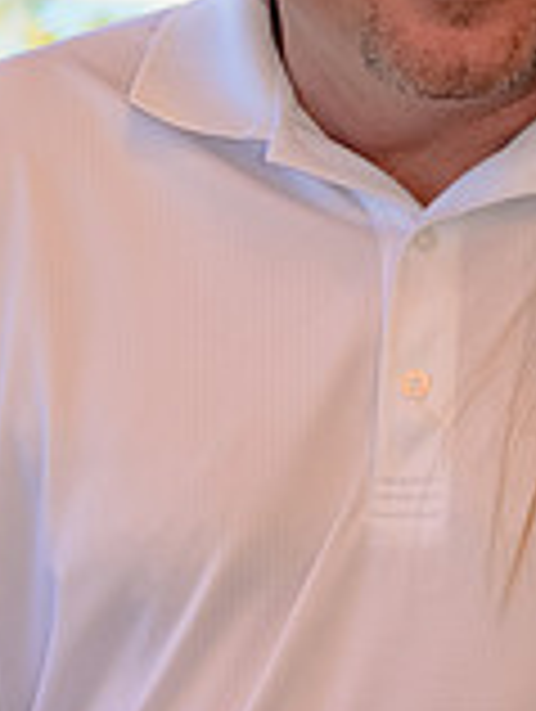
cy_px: 266
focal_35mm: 225
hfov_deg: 6.6
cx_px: 563
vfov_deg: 8.8
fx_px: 4640
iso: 160
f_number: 5.6
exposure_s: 1/125
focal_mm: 55
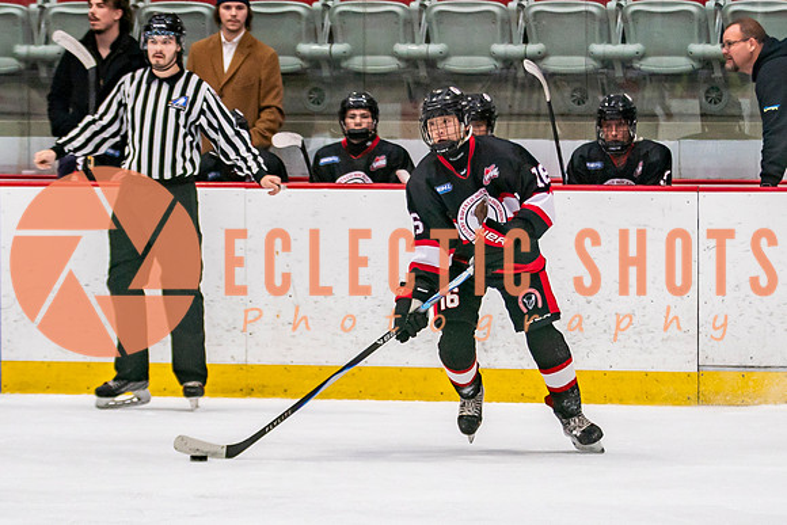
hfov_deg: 7.2
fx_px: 6231
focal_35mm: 285
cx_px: 394
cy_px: 398
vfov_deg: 4.8
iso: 640
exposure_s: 1/640
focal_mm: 105
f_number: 2.8
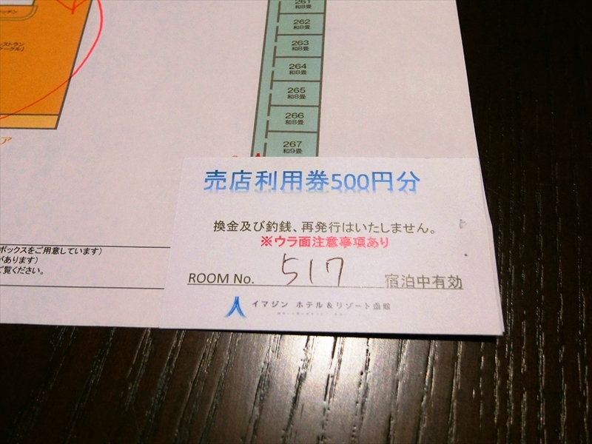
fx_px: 513
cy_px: 222
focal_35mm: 30
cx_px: 296
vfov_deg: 46.8
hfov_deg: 60.0
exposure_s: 1/30
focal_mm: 6.4
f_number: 3.3
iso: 500
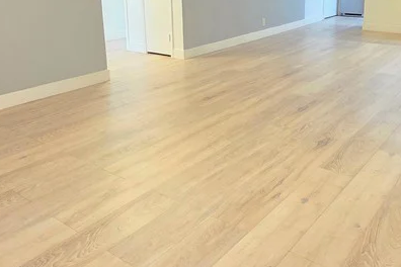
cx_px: 216
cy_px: 64
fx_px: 390
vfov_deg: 36.9
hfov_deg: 54.4
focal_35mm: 35
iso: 400
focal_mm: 2.2
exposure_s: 1/60.2
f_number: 1.9
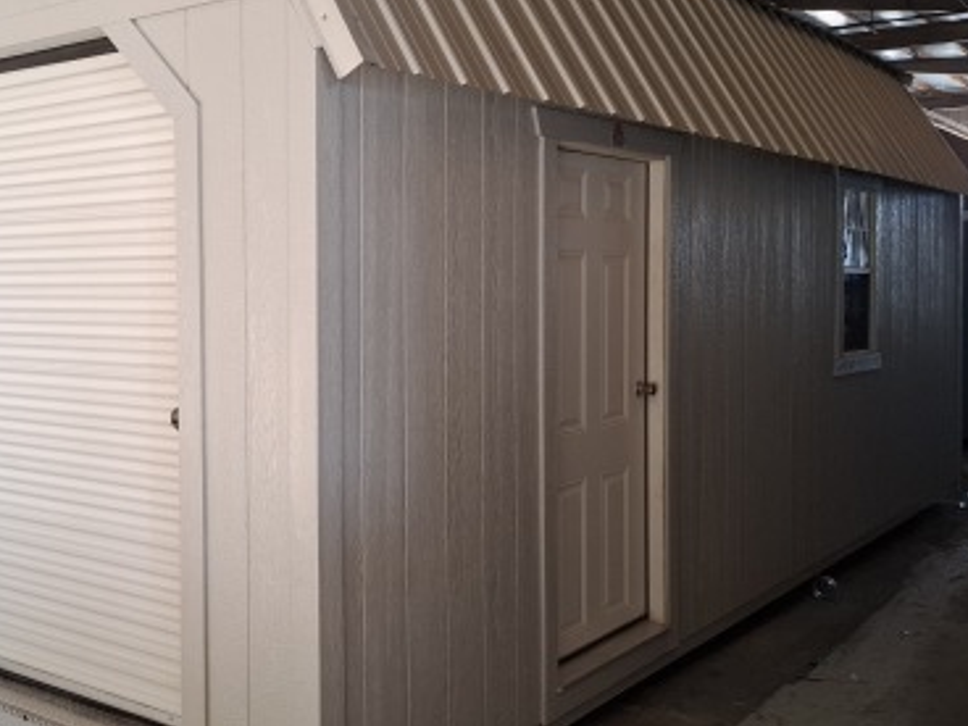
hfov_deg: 45.2
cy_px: 308
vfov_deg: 35.9
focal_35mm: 40
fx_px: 1119
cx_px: 245
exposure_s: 1/50
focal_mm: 5.54
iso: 160
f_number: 1.8
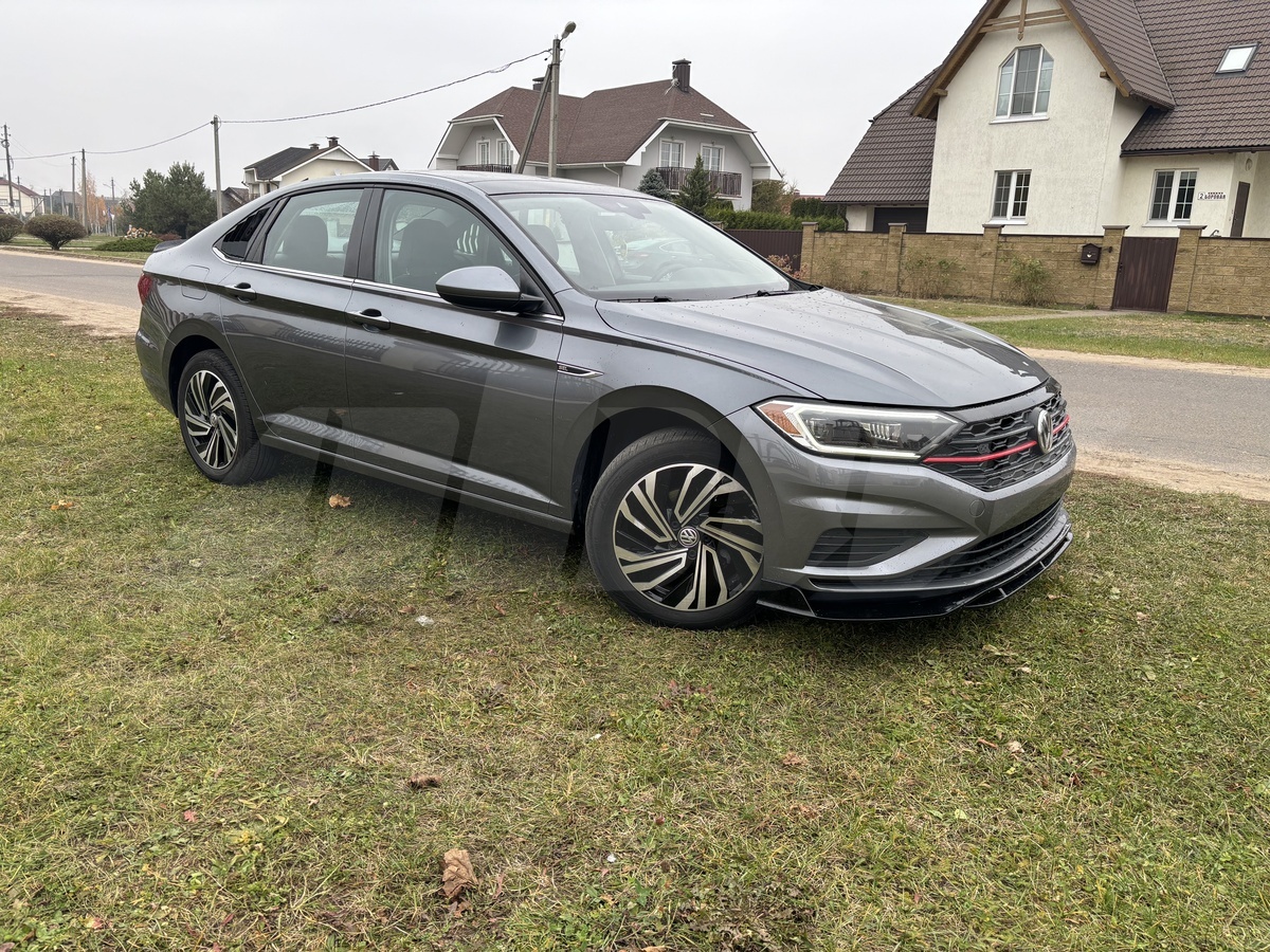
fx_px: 954
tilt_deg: -13.6
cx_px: 635
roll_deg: -2.1
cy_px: 476
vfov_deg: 53.1
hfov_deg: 67.3
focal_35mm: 26
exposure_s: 1/295
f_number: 1.6
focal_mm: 5.96
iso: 50
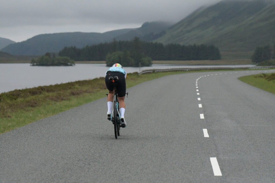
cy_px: 92
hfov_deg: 12.2
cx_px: 138
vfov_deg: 8.2
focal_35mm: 168
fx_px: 1283
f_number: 5.6
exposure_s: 1/8000
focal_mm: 112
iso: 16000
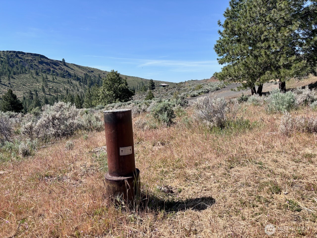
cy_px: 119
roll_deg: +2.7
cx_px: 158
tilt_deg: -7.6
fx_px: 238
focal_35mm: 26
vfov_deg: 53.1
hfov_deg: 67.3
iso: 50
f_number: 1.6
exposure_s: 1/3021
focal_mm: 5.96
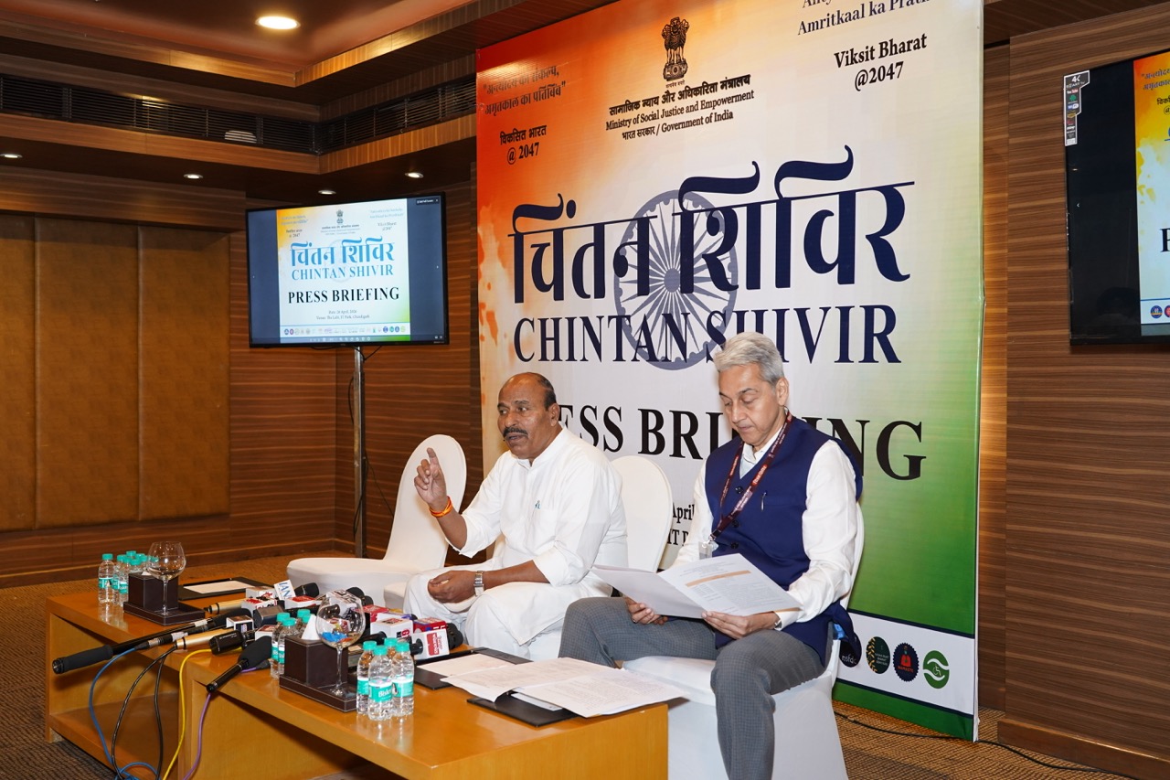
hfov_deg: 55.8
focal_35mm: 34
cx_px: 585
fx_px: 1105
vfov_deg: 38.9
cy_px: 390
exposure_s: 1/125
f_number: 5
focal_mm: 34
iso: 2000
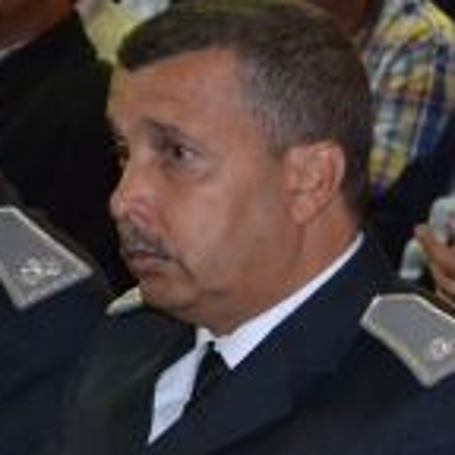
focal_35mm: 272
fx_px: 4045
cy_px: 370
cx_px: 408
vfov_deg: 6.4
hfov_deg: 6.4
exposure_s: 1/60
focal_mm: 48
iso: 3200
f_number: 5.6
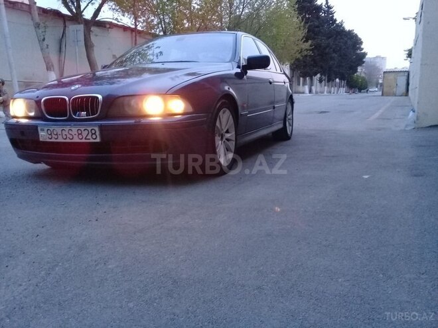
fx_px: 392
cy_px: 164
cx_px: 219
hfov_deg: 58.4
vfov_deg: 45.4
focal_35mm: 31
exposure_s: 1/17
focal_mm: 3.3
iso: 200
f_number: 2.2
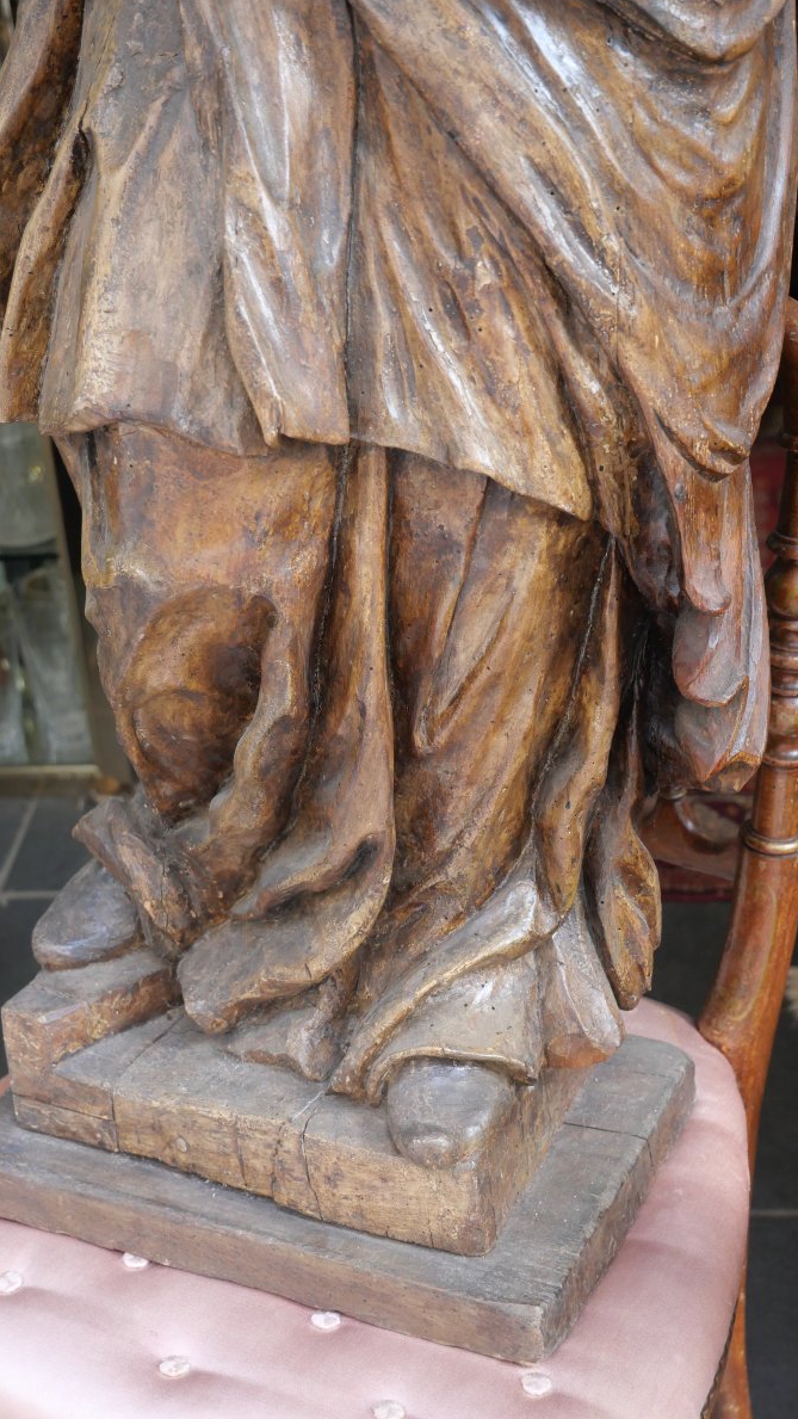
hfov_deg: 21.8
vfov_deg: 37.8
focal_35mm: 55
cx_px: 383
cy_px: 704
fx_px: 2069
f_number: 4.5
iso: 1000
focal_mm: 25
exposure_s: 1/60
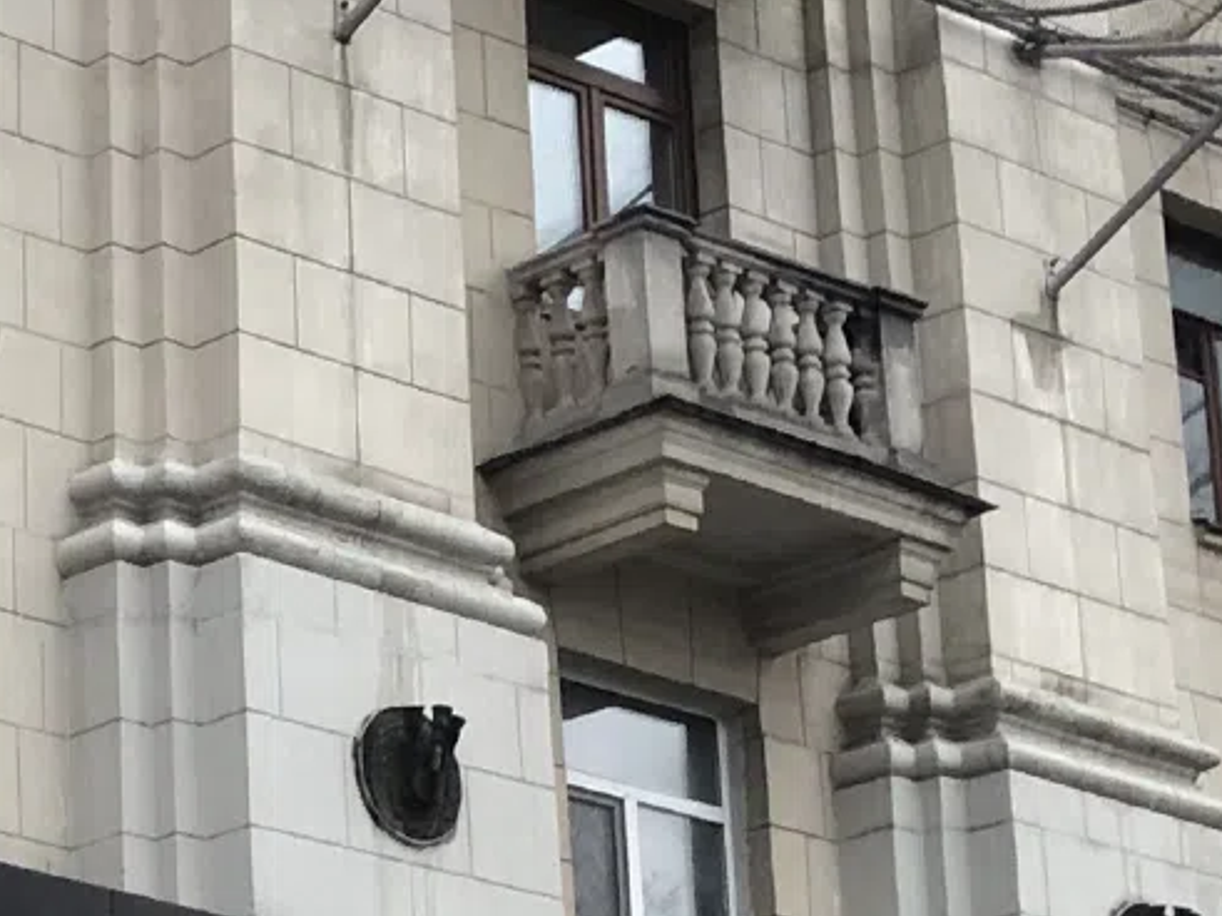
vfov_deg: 10.8
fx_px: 4835
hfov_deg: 13.6
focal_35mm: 137
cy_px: 737
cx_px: -592
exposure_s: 1/20
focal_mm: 4
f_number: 1.8
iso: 40
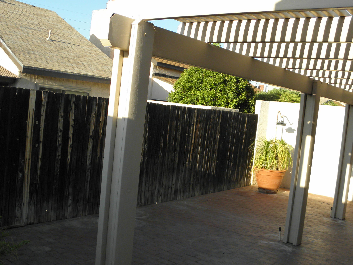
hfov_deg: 48.9
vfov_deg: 37.7
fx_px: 387
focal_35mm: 38
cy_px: 133
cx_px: 190
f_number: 3.5
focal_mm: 5
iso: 100
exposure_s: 1/400
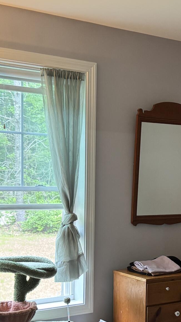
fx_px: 580
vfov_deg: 30.8
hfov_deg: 17.4
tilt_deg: -4.4
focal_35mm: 68
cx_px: 177
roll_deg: -2.6
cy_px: 216
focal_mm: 6.76
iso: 320
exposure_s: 1/60
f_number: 1.78
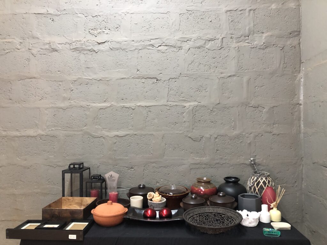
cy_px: 122
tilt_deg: +0.8
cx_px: 164
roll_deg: -0.3
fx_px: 265
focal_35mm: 28
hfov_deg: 63.4
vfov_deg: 49.7
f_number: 1.8
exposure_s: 1/14
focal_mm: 3.99
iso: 100
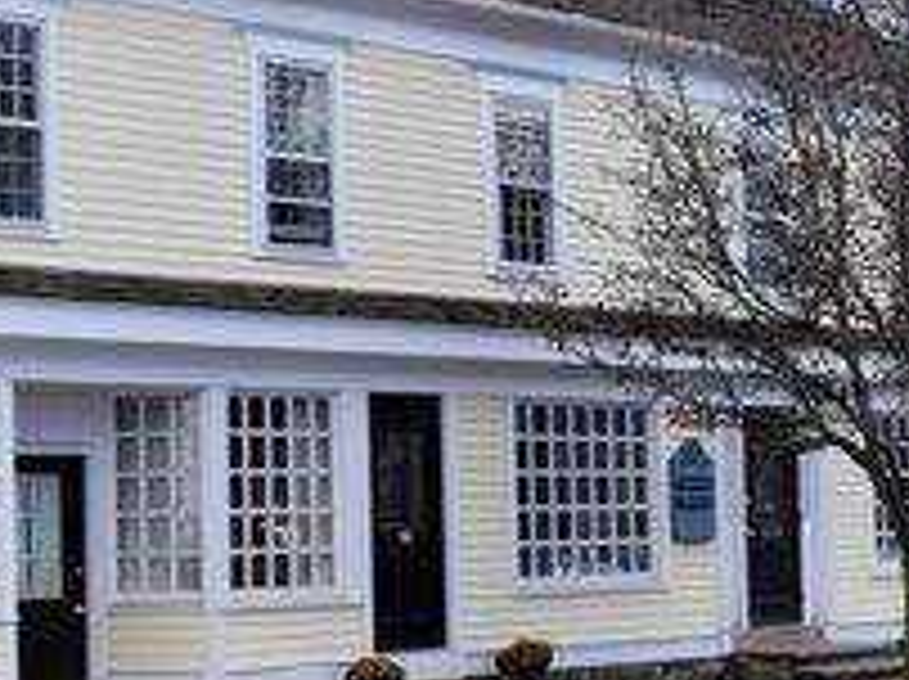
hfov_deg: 23.8
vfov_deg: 17.9
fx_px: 2156
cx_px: 378
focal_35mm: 82
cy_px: 421
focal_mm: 23
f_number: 16
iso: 100
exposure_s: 1/30
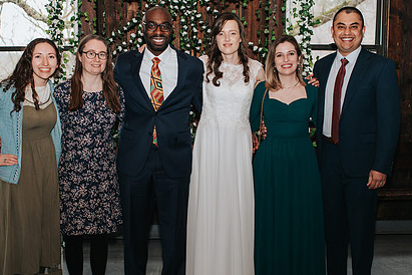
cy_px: 151
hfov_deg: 39.6
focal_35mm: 50
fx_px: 572
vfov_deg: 27.0
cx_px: 190
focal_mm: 35
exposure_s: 1/200
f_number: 3.2
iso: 1000
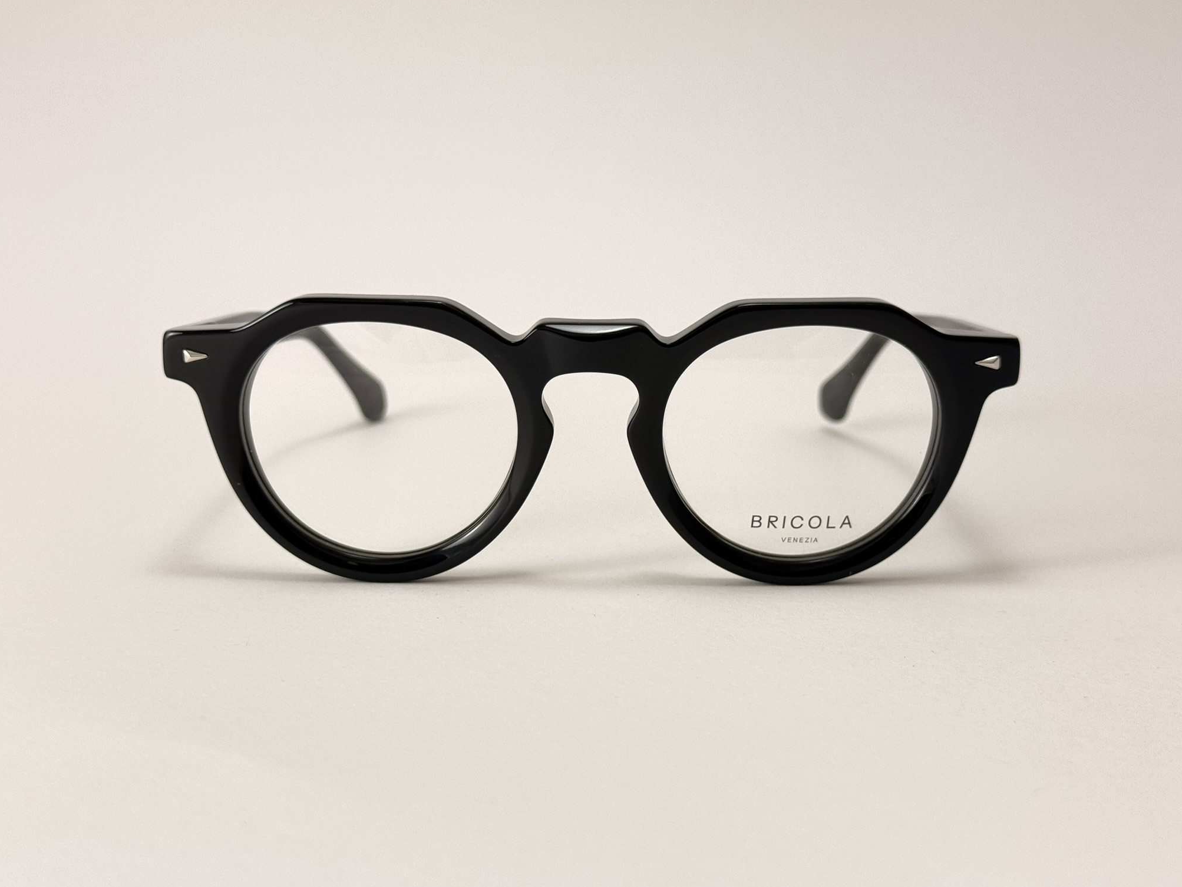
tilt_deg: -9.1
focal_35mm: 49
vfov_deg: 29.7
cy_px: 443
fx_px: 1673
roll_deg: -0.7
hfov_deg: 38.9
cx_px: 602
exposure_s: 1/228
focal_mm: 6.76
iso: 64
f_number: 1.78
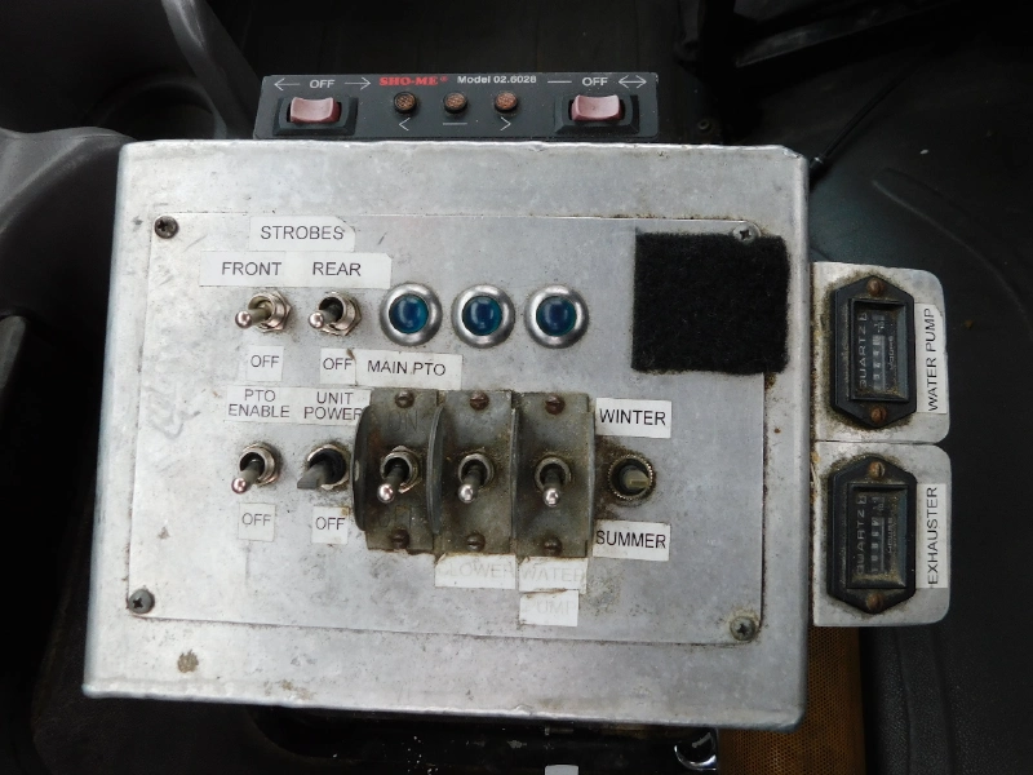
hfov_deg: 73.9
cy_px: 388
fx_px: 686
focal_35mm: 23
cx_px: 516
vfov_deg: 58.9
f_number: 3
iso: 125
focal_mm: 4
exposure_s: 1/80
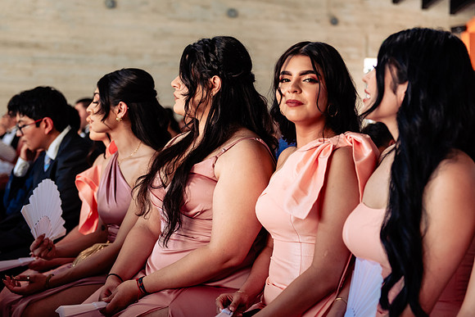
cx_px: 238
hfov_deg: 33.2
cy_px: 158
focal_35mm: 60
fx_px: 797
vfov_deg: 22.5
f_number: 3.2
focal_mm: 58
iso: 800
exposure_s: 1/400
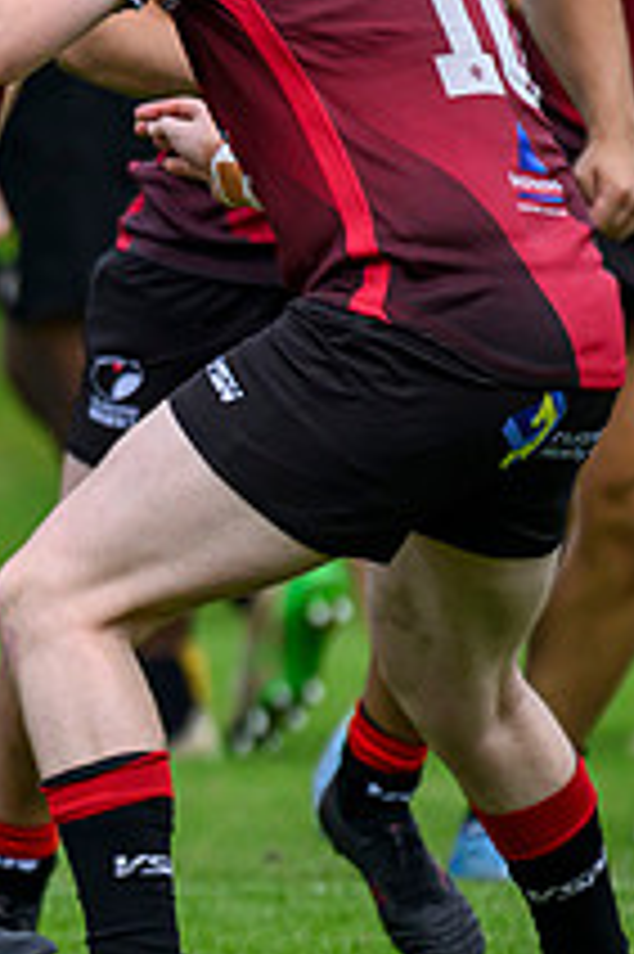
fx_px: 51540
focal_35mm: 1948
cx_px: -997
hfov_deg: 0.7
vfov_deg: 1.1
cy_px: 274
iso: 500
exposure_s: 1/2000
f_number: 4
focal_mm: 560
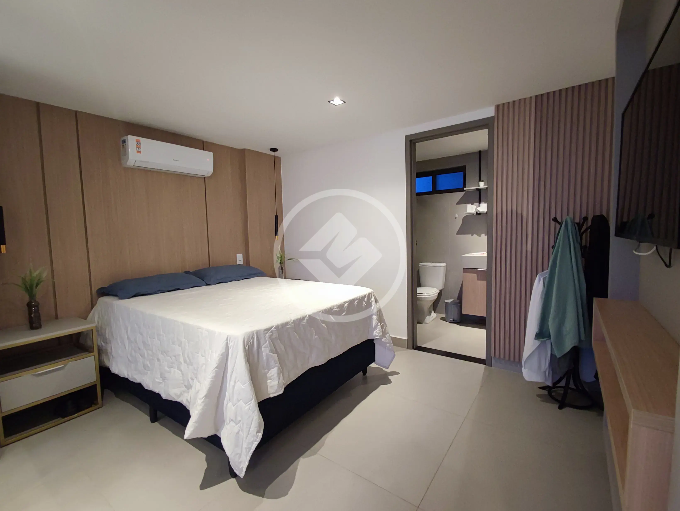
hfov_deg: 98.1
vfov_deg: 81.8
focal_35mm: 15
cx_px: 340
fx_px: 295
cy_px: 256
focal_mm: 1.65
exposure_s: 1/30
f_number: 2.2
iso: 585
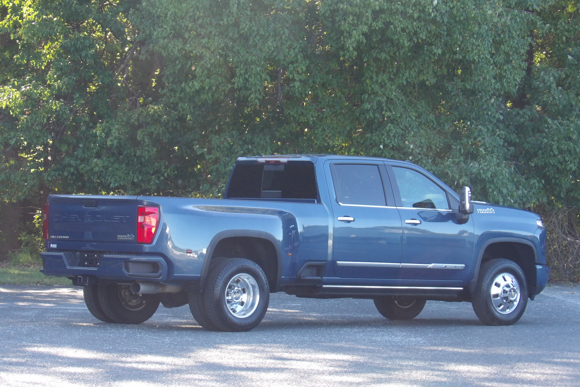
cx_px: 290
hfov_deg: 11.7
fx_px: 2835
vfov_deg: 7.8
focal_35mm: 176
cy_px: 209
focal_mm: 30.2
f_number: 4.4
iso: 200
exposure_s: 1/87
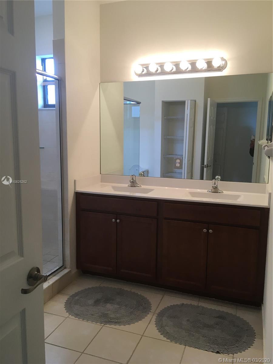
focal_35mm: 29
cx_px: 136
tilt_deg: -10.4
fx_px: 305
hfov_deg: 48.2
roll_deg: -0.1
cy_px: 182
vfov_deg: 61.7
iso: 32
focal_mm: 4.15
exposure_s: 1/30
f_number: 2.2
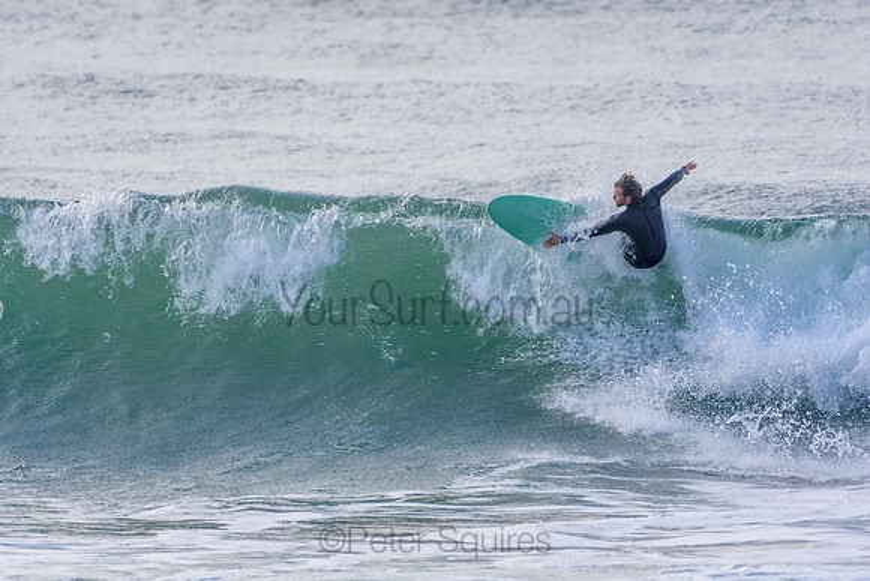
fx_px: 18128
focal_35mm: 750
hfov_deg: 2.7
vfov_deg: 1.8
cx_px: 435
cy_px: 290
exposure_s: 1/1000
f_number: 5.6
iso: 220
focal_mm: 500
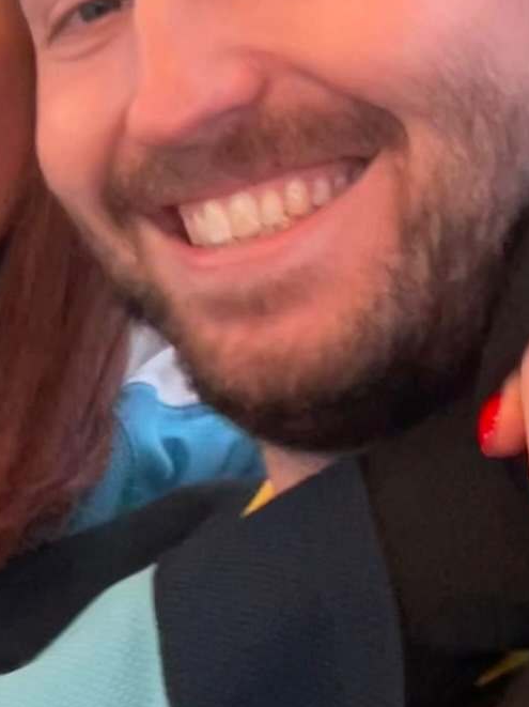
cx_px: -161
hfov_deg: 15.1
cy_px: 197
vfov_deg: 21.0
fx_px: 1897
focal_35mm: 93
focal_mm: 2.71
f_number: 2.2
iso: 640
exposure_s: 1/24
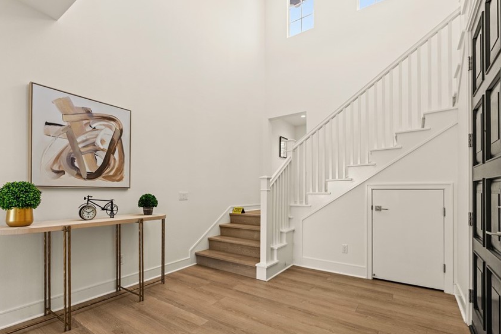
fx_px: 247
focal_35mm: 18
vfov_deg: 67.8
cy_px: 193
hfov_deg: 90.9
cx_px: 244
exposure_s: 1/10
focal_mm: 14.6
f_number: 6.3
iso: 320
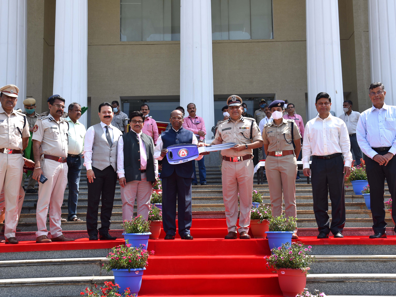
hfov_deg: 43.8
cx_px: 192
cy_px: 151
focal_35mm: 43
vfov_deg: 33.6
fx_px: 492
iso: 200
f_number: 8
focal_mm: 38
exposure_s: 1/250
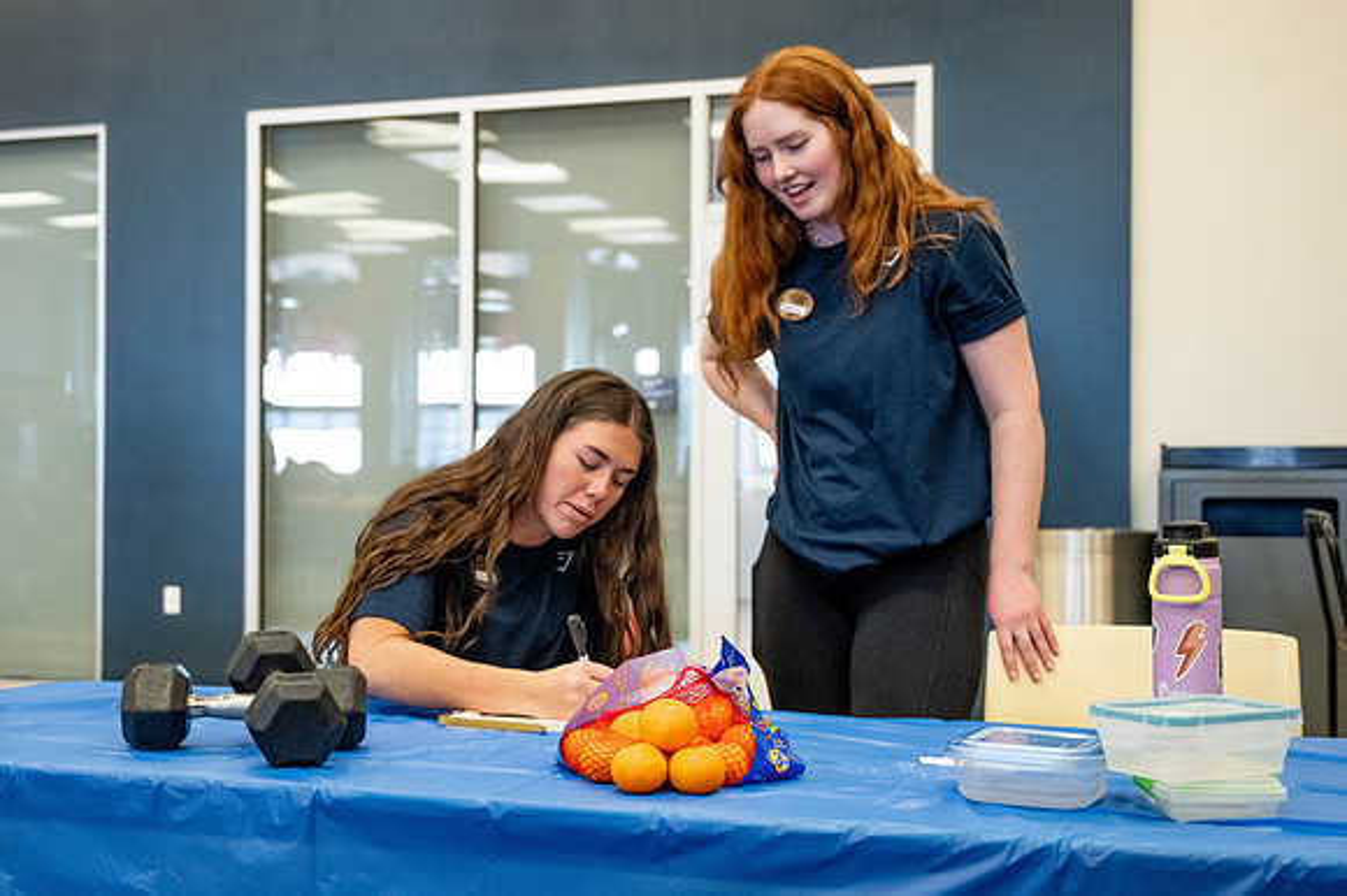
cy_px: 477
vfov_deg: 28.7
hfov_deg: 42.0
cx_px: 615
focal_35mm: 47
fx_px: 1751
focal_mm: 43
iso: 2000
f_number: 4
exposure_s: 1/200
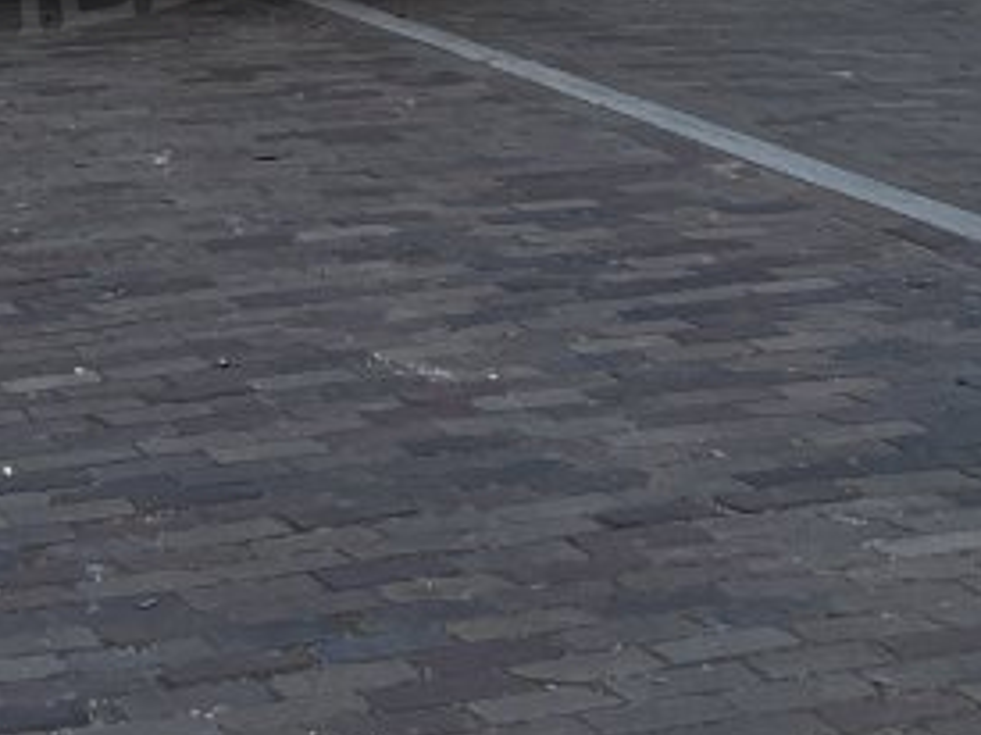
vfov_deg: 11.0
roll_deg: +1.1
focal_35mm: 121
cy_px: -817
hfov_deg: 15.9
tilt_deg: +5.2
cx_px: -68
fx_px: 3428
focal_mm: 5.7
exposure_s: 1/611
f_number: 1.5
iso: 50
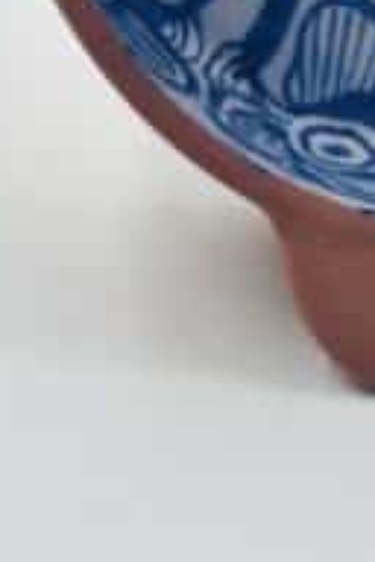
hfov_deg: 6.6
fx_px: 3250
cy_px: -553
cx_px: 469
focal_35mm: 208
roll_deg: -3.0
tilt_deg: -16.6
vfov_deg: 9.3
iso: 64
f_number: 1.78
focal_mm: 6.86
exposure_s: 1/209
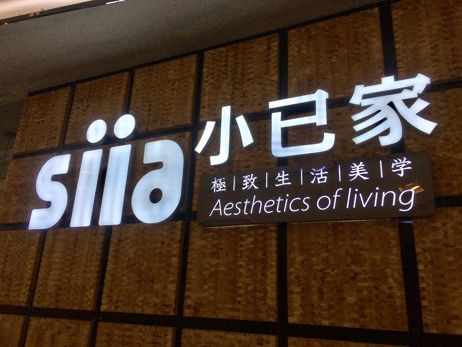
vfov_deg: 48.2
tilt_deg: +18.0
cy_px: 174
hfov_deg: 61.7
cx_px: 231
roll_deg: -3.7
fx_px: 387
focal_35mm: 29
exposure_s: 1/450
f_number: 2.2
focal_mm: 4.15
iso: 25
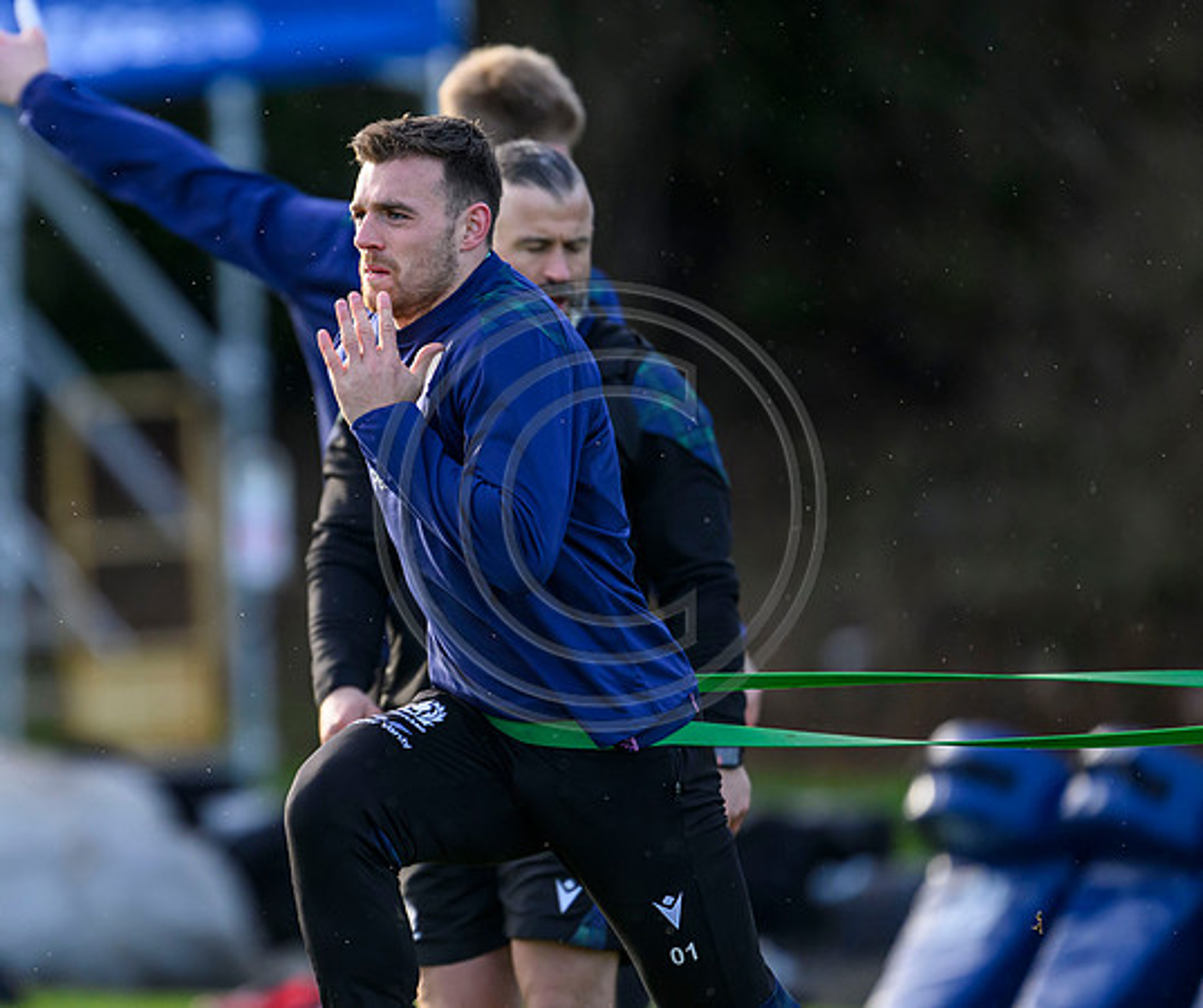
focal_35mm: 757
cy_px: 493
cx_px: 321
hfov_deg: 2.5
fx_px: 27446
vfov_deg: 2.1
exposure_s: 1/2000
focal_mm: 560
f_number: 4
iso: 1600
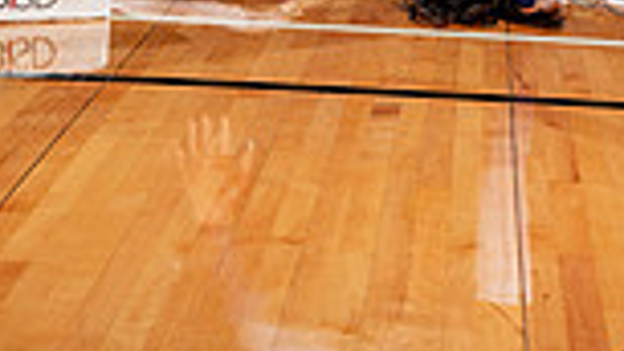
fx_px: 2399
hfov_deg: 14.8
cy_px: -559
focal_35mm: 145
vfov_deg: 7.7
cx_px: 432
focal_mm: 47
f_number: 5.6
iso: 200
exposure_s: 1/250
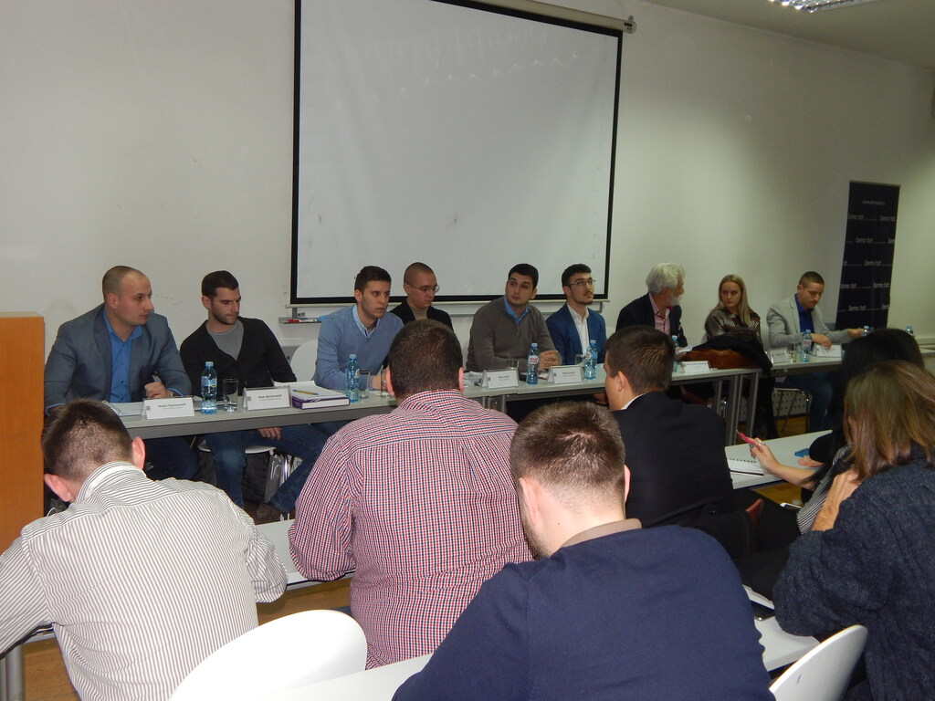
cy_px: 350
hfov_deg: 54.0
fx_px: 918
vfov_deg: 41.8
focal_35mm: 34
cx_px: 468
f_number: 3.3
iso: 200
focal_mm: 6.1
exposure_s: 1/30
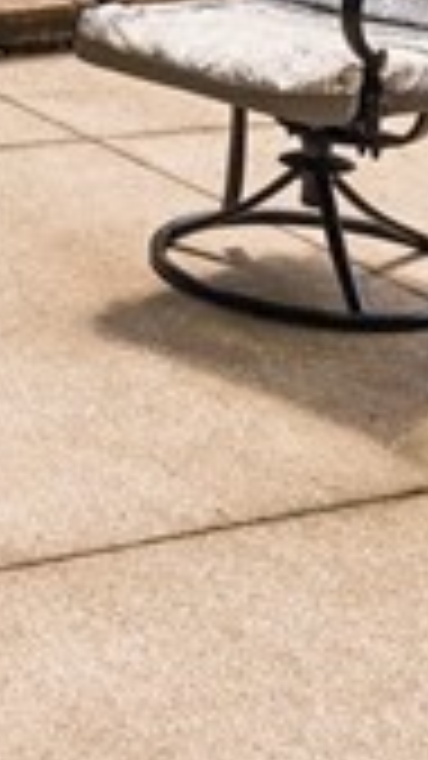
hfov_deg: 11.5
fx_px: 1897
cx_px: -437
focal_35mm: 94
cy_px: -376
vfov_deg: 19.7
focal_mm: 14
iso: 200
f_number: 8
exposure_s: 1/250
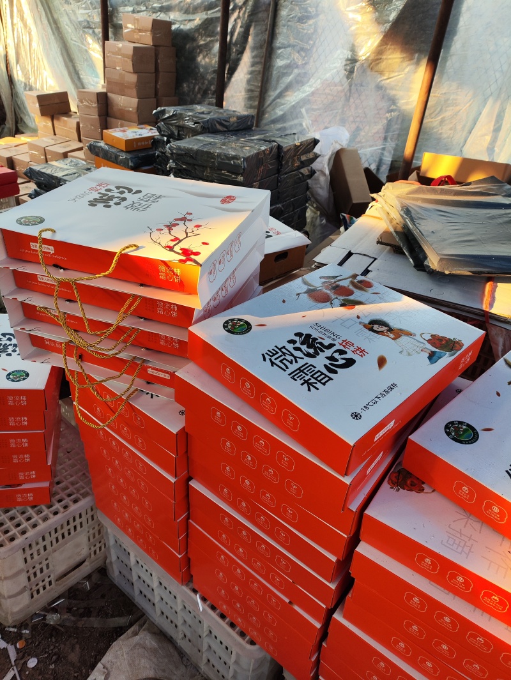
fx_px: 472
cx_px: 256
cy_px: 340
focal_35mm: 24
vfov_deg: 71.6
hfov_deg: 56.9
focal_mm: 4.68
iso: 53
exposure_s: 1/100
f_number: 1.8
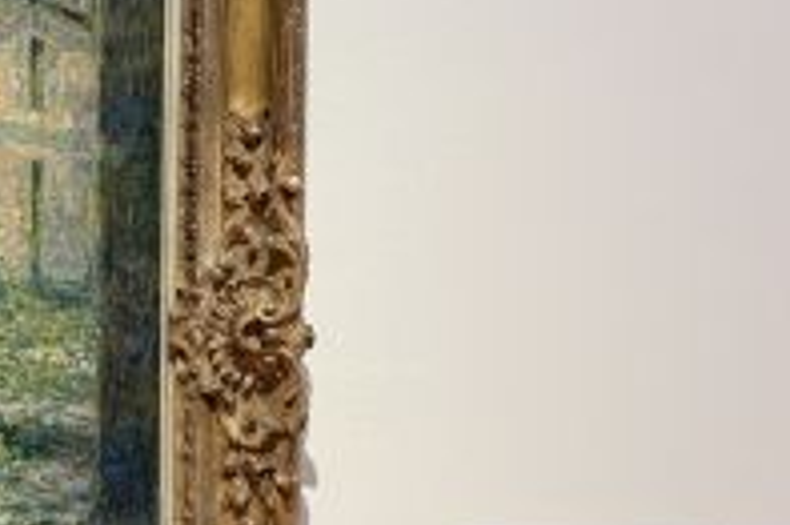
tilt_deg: -3.1
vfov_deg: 15.5
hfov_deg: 22.2
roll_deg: -0.4
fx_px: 1929
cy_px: 353
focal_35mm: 88
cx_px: -8
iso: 200
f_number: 1.6
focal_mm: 5.96
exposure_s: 1/50
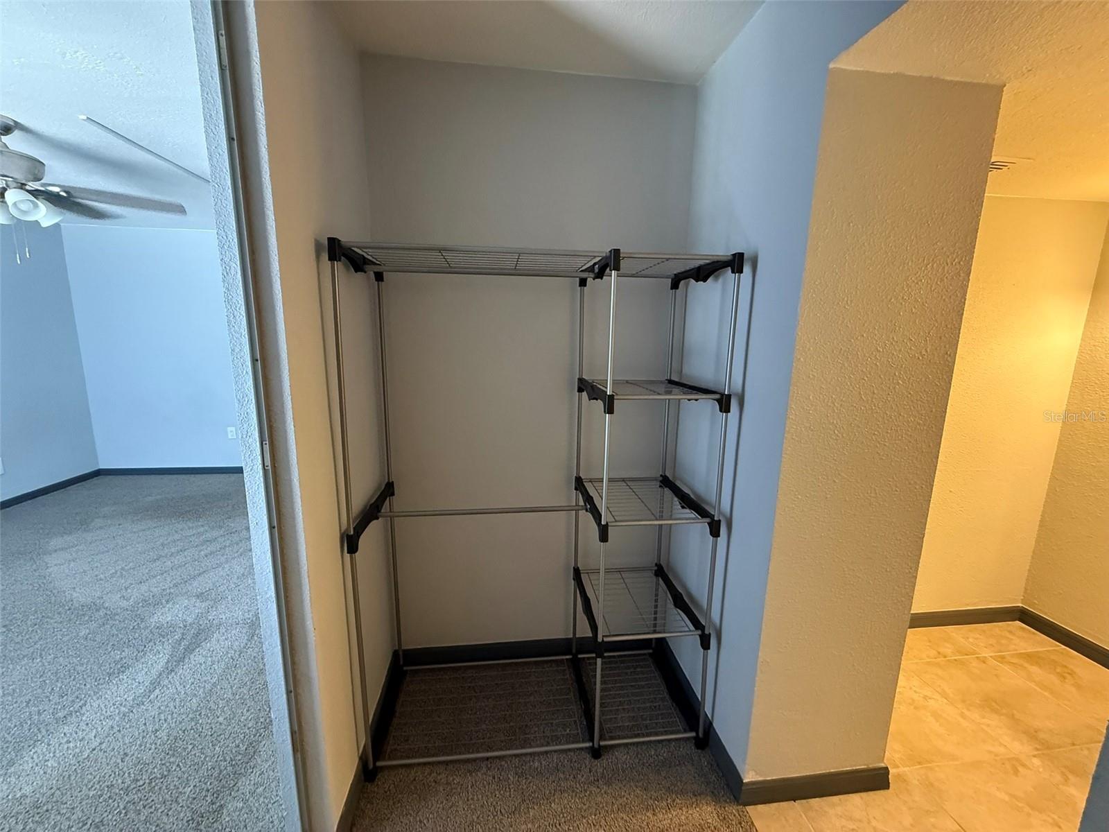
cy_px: 416
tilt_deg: -10.3
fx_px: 449
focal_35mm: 14
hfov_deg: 102.1
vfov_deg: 85.7
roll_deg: -0.5
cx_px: 554
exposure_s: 1/60
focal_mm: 2.22
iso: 800
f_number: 2.2
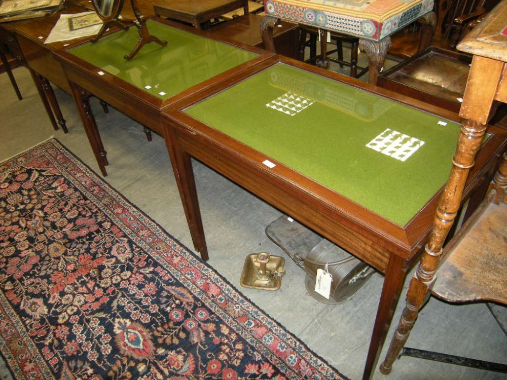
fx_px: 410
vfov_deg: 49.7
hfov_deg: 63.4
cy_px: 190
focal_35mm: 28
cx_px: 254
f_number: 2.8
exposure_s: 1/30
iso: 177
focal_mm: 4.7
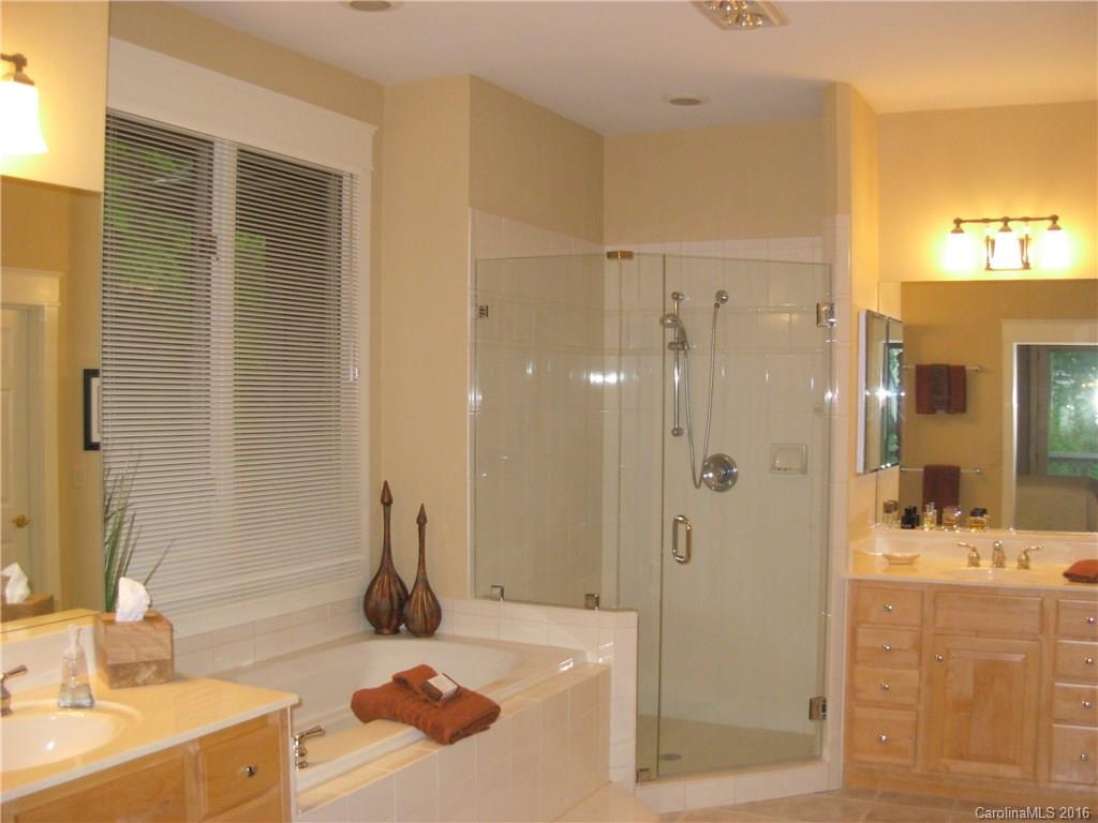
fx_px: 1205
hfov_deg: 49.0
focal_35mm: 38
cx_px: 549
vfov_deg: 37.7
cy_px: 412
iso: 308
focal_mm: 6.3
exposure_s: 1/87.9
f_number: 2.9
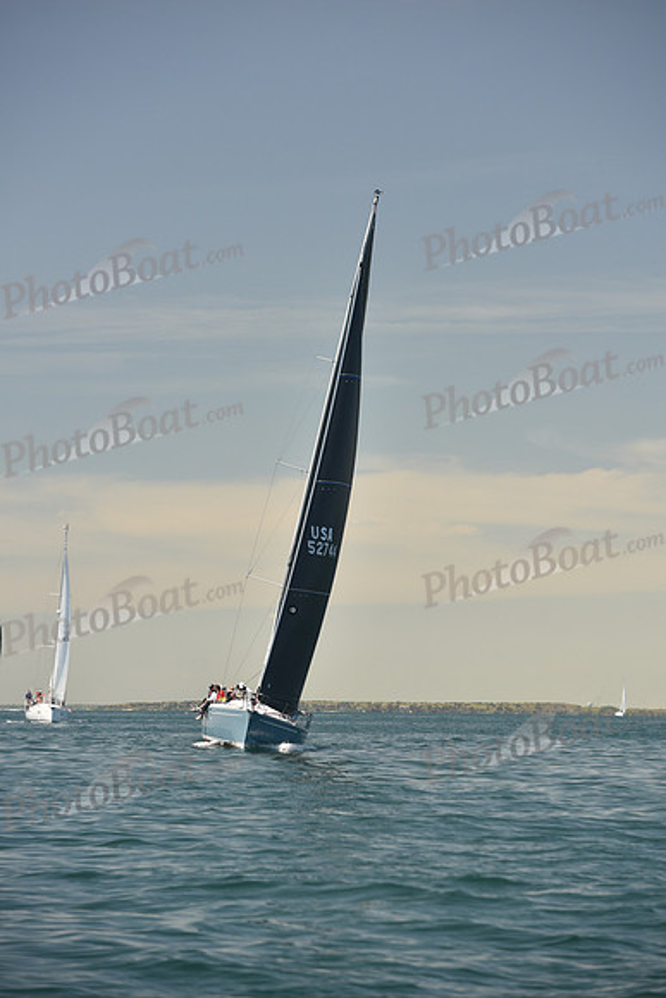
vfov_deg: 15.8
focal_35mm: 130
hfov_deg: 10.6
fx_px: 3605
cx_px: 333
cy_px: 499
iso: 250
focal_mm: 130
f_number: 4.5
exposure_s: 1/800
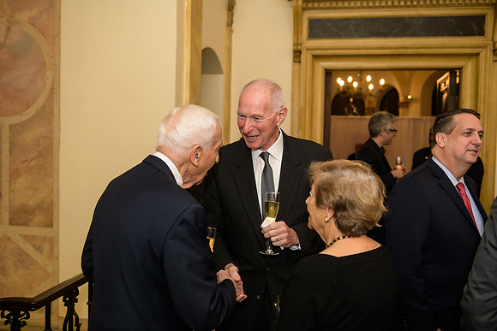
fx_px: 469
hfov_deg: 55.8
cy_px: 166
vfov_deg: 38.9
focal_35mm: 34
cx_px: 248
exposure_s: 1/125
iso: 1000
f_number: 3.2
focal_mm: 34
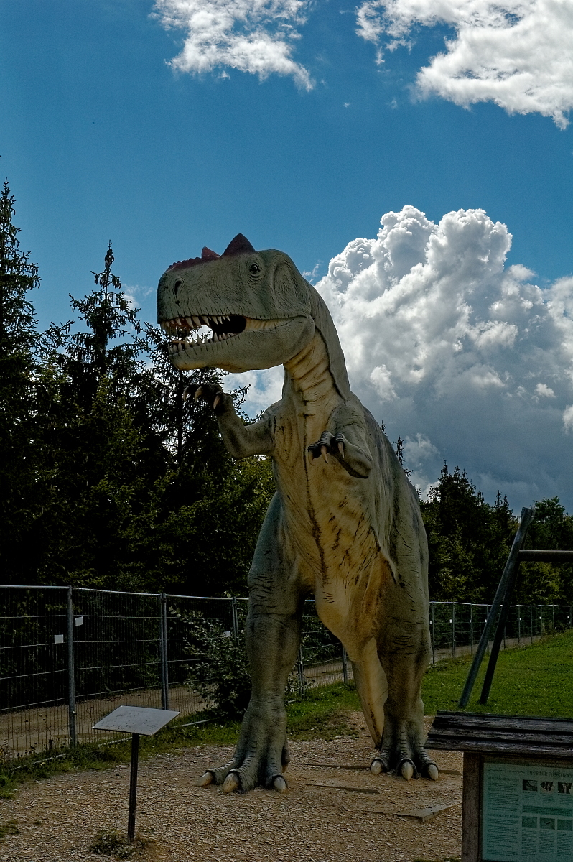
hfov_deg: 23.7
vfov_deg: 35.1
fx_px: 1363
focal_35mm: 57
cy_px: 431
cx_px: 286
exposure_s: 1/1600
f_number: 9
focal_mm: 38
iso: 320
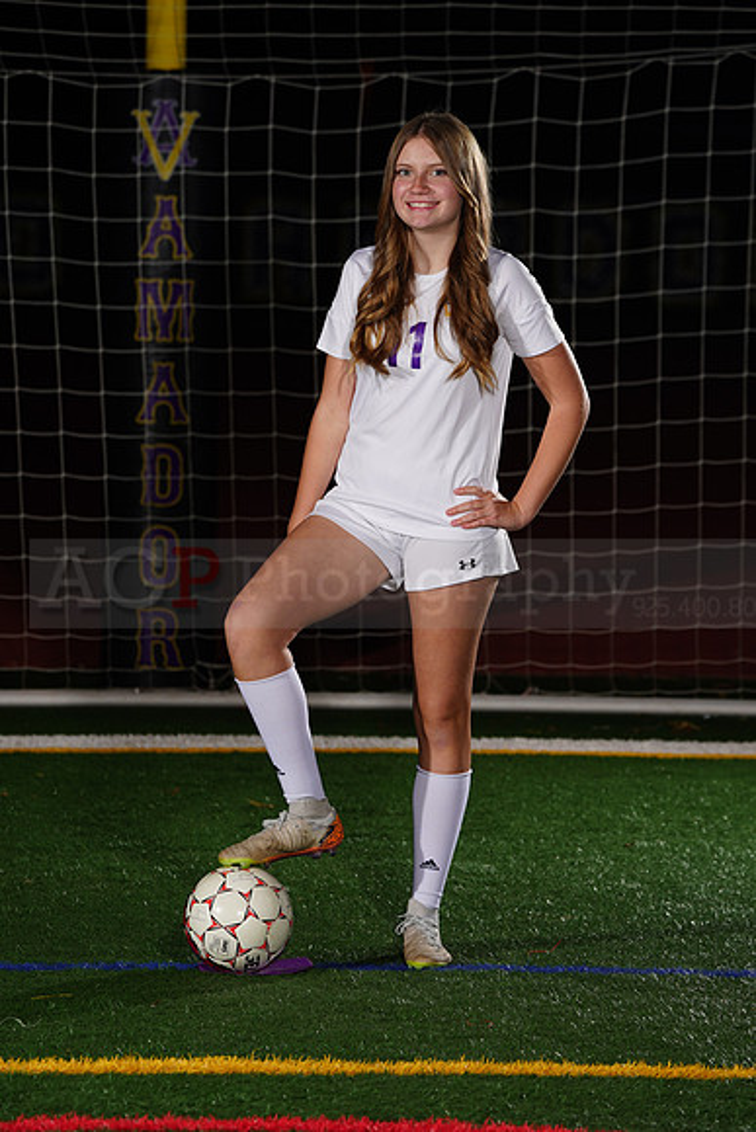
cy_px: 566
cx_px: 378
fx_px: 6485
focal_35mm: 206
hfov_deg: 6.7
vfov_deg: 10.0
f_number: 7.1
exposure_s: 1/200
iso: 200
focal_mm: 206
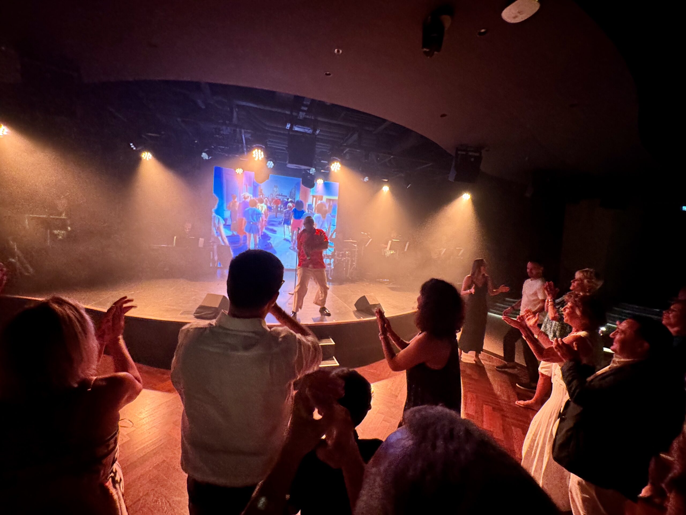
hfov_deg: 102.1
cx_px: 343
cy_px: 258
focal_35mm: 14
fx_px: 277
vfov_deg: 85.7
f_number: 2.2
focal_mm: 2.22
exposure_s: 1/60
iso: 500
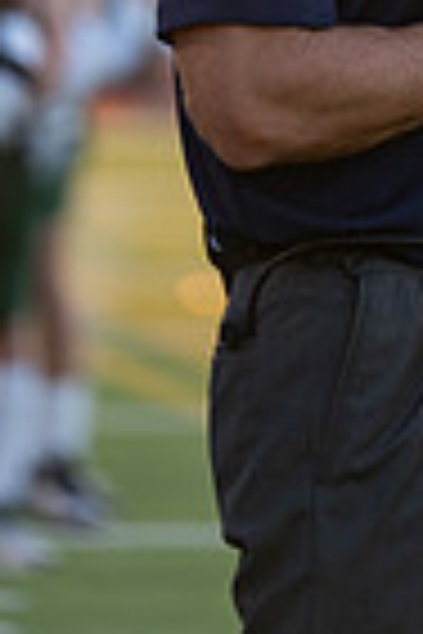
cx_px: 504
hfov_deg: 2.5
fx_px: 9869
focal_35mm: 560
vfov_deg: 3.7
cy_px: -193
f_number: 2.8
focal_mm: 176
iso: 160
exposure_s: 1/320
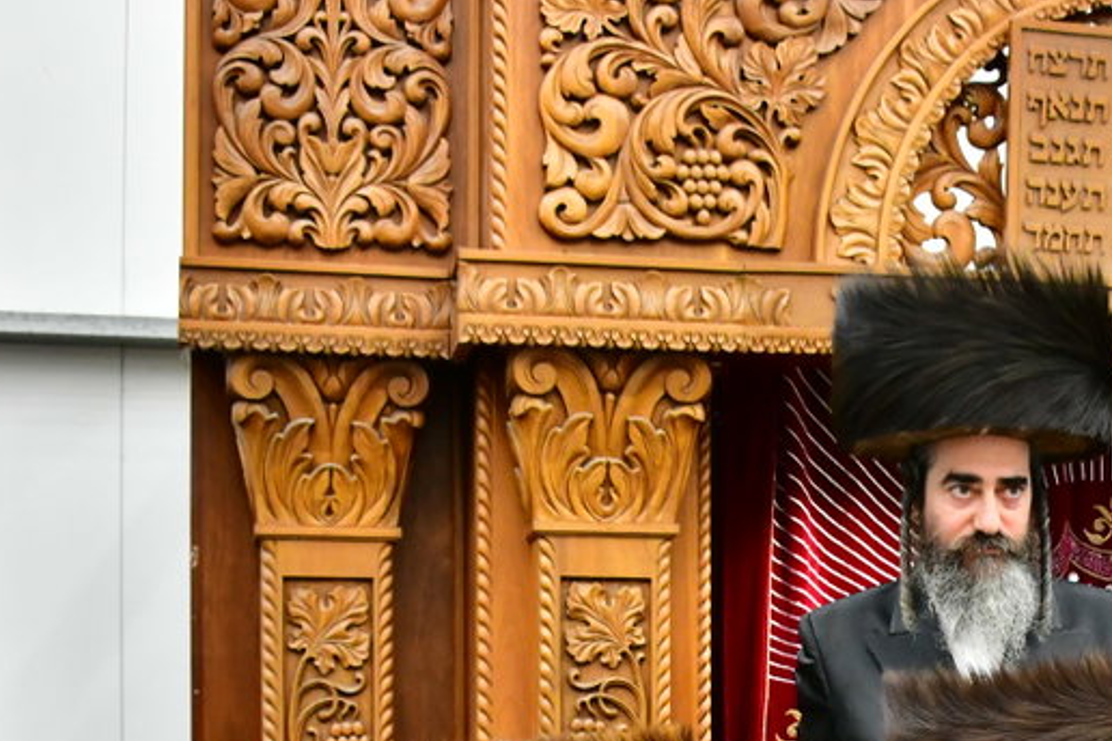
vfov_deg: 17.1
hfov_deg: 25.8
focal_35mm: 76
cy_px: 917
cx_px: 996
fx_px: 2347
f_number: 5.6
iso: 2500
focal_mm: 28
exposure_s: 1/250
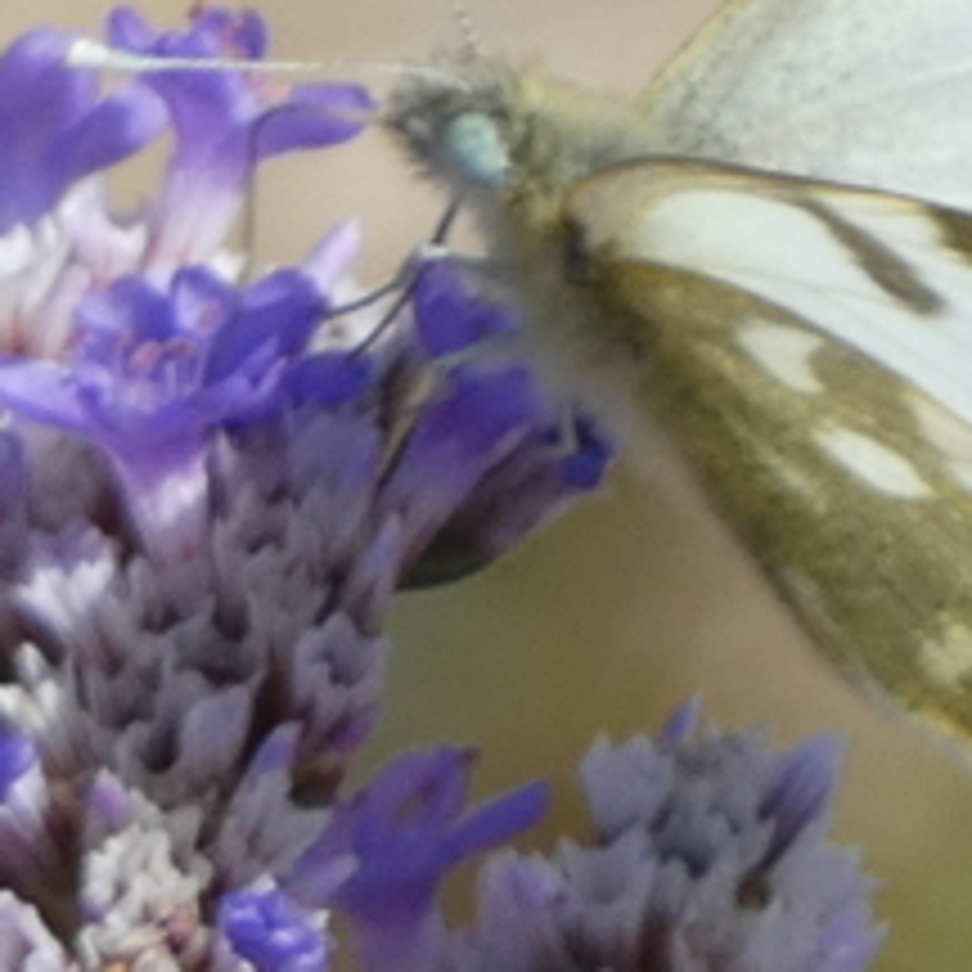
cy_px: 446
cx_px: 709
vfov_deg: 1.0
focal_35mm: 1686
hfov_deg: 1.0
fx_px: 53561
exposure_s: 1/160
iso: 80
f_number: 5.6
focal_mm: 86.7
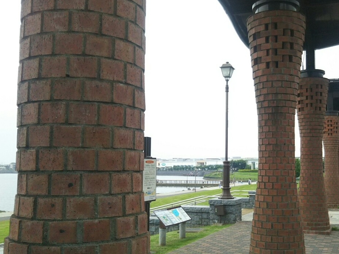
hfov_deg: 44.3
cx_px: 221
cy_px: 143
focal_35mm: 42
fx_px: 411
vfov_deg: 34.3
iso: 64
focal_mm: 4
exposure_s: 1/120
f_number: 2.2
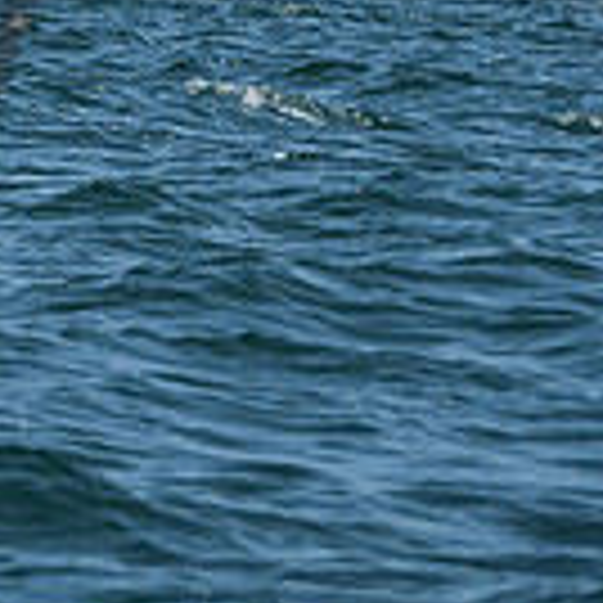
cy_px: -223
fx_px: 10307
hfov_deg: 3.3
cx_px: -428
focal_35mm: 523
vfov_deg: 3.3
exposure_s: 1/2500
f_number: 7.1
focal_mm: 140
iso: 500
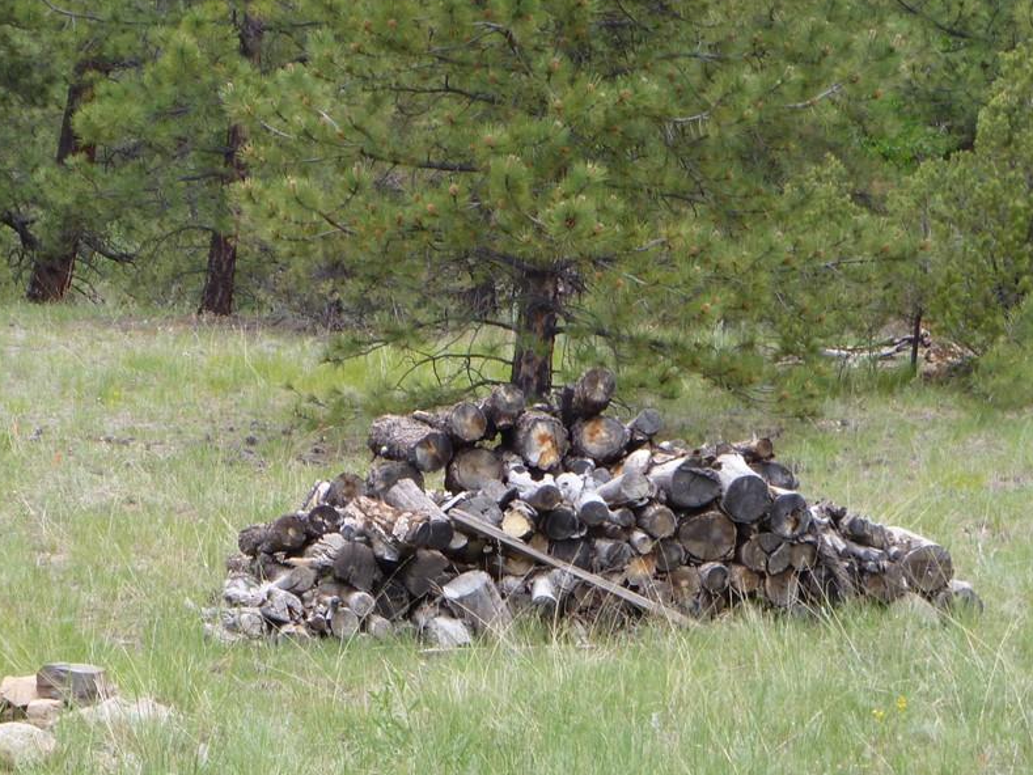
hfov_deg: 12.9
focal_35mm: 152
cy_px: 325
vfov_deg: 9.8
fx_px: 4537
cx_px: 93
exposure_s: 1/100
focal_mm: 13.3
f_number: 4.4
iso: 80
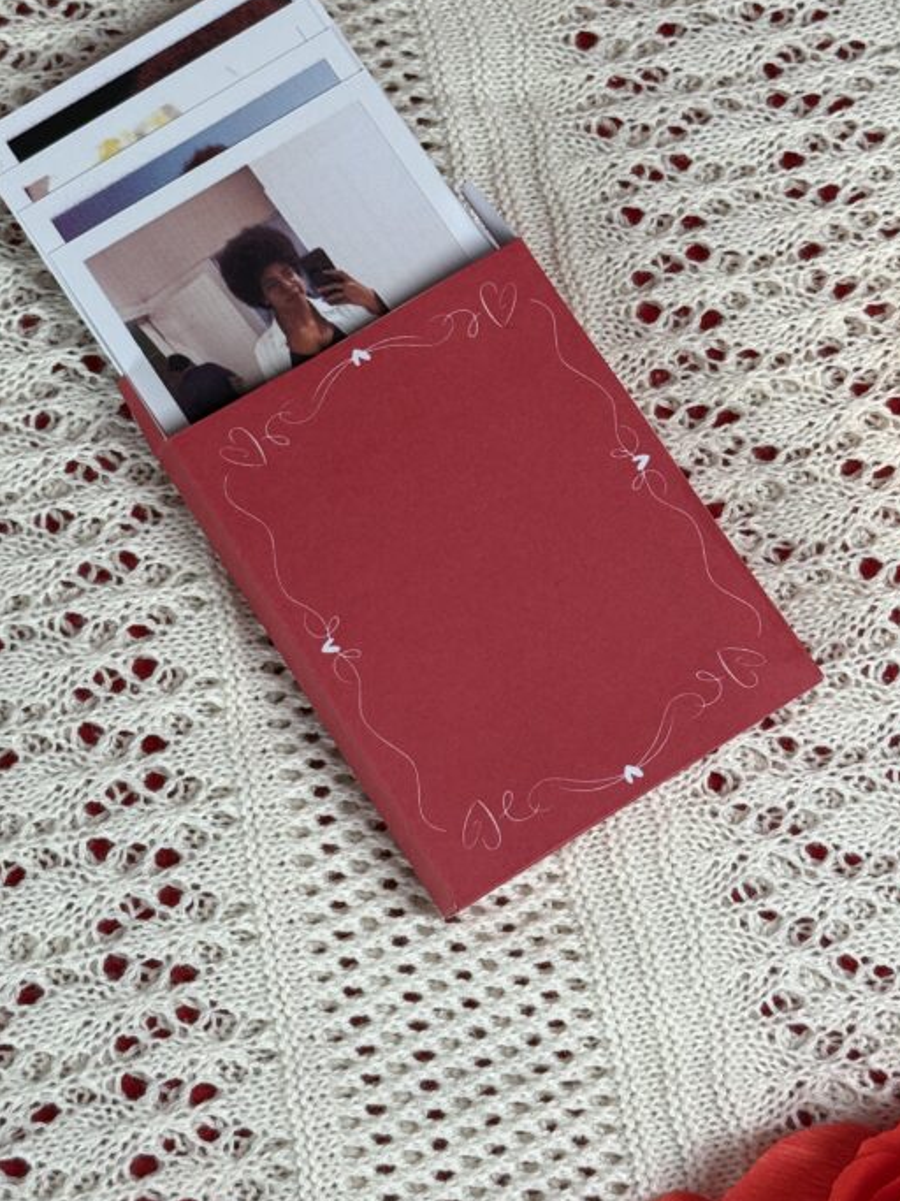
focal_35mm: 72
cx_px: 334
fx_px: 2497
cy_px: 371
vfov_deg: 26.8
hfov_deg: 20.4
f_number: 1.78
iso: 80
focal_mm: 6.76
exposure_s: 1/120
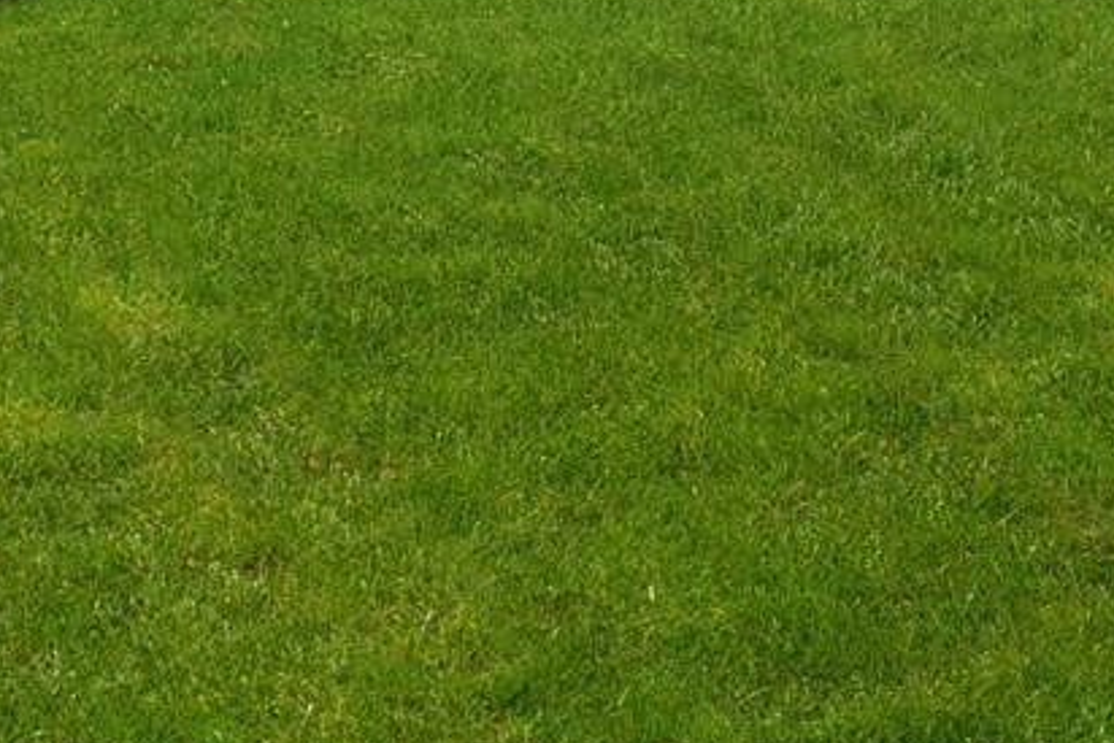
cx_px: 652
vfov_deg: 17.7
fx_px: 1826
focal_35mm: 59
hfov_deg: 33.8
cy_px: -657
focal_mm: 10
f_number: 7.1
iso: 100
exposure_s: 1/200
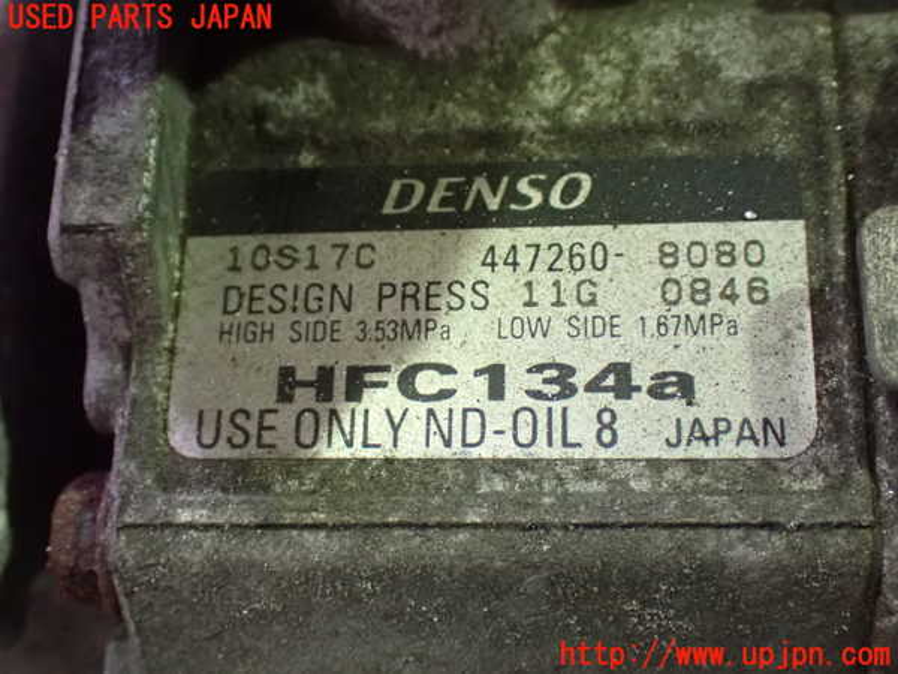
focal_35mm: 47
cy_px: 337
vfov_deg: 30.9
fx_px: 1219
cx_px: 449
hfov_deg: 40.4
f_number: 3.1
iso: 1600
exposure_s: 1/50
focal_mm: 8.4
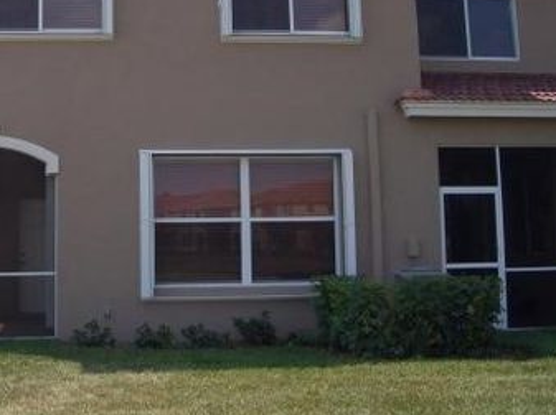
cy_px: 131
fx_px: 834
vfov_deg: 27.8
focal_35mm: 52
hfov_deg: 36.1
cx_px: 147
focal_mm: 5.8
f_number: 4.3
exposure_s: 1/400
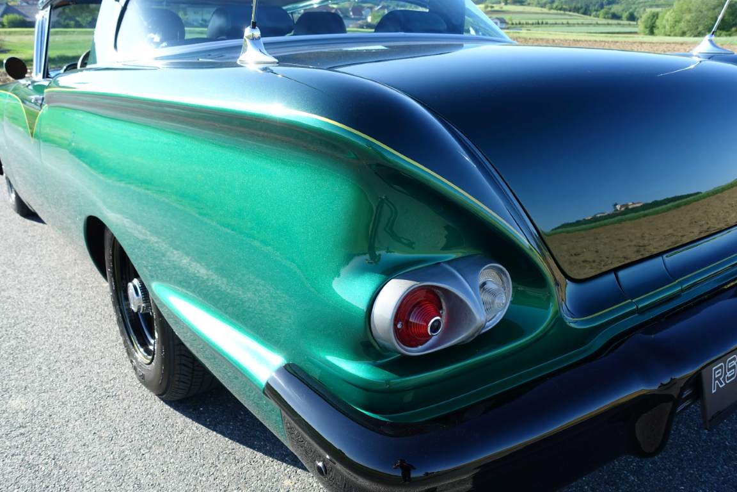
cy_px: 246
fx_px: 614
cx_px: 368
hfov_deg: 61.9
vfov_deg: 43.6
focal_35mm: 30
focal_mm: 10.89
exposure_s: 1/250
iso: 125
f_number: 4
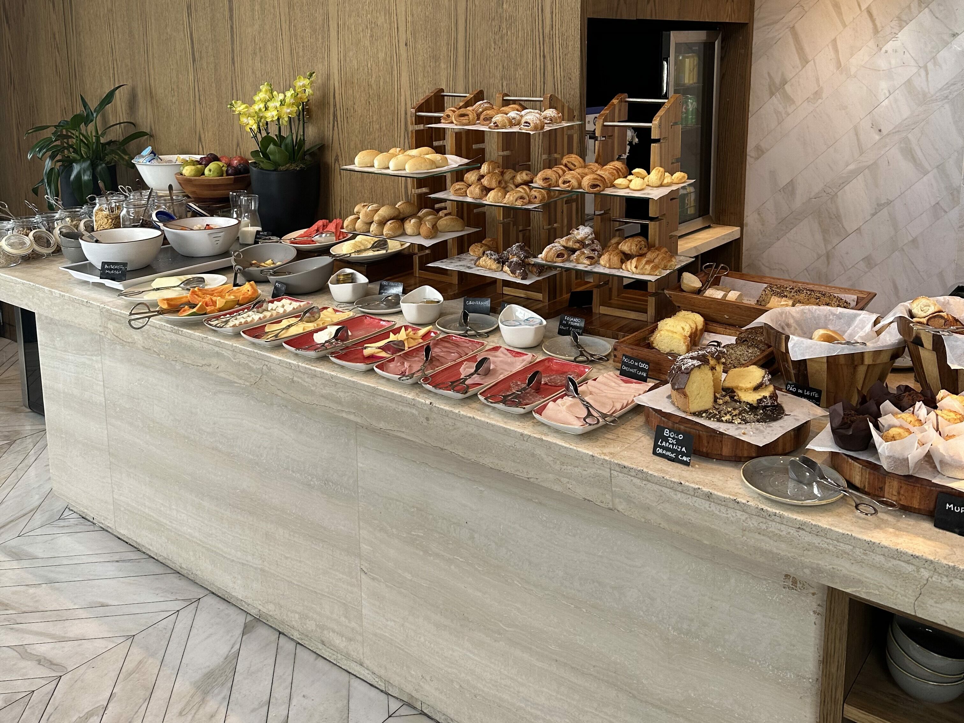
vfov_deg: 56.8
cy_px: 362
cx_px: 482
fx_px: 668
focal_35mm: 24
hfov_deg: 71.6
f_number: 1.78
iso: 100
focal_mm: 6.86
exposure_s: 1/120
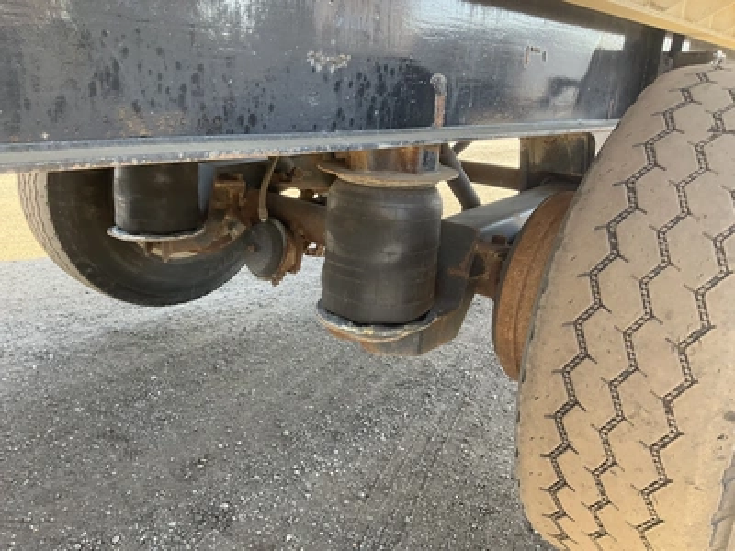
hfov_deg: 61.7
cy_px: 276
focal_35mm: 29
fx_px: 616
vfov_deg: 48.2
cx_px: 368
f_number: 1.8
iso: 40
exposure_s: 1/122
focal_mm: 3
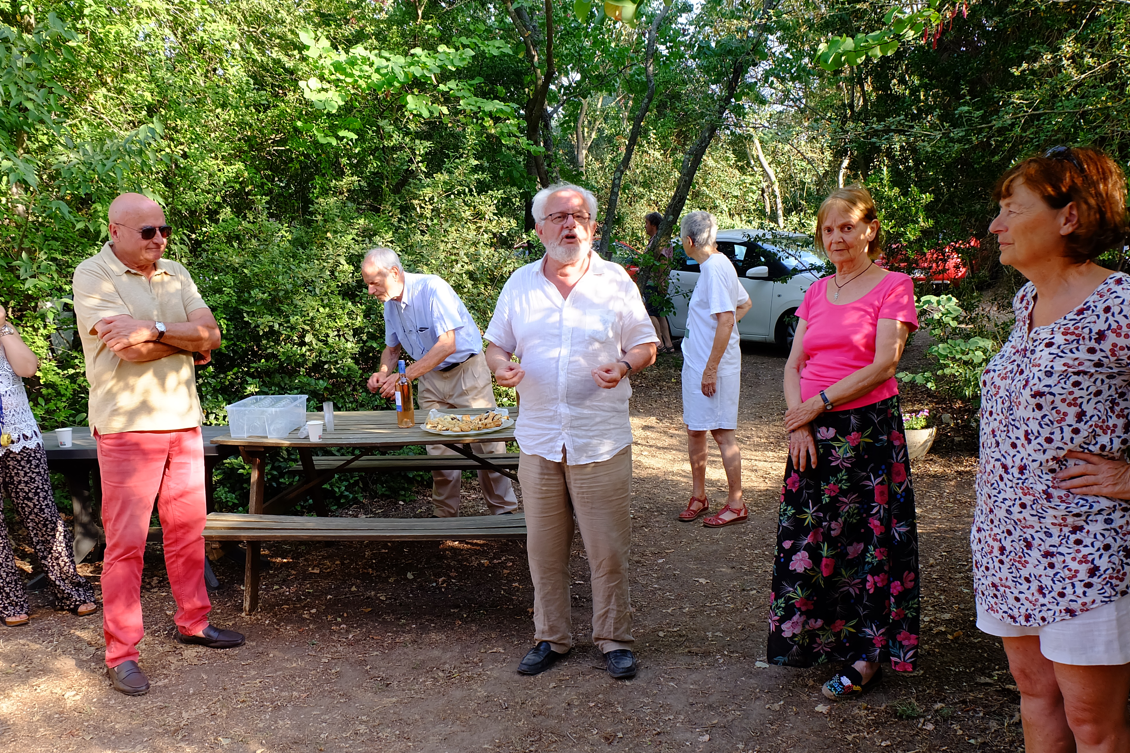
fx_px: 942
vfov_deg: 43.3
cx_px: 569
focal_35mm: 30
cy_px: 465
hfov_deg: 61.9
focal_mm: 16
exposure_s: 1/80
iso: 400
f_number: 6.4
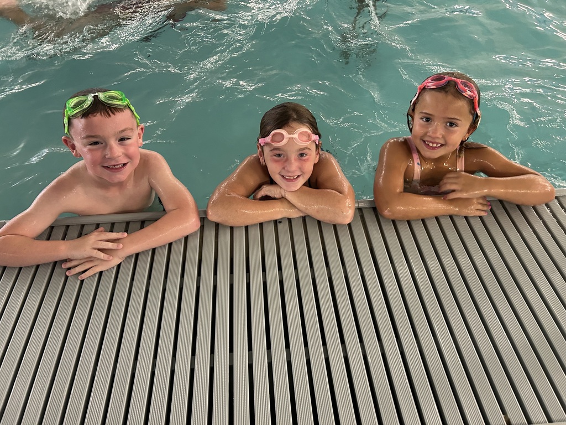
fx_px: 425
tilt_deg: -50.3
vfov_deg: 53.1
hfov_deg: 67.3
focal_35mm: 26
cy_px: 212
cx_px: 283
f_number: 1.5
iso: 320
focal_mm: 5.7
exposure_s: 1/60
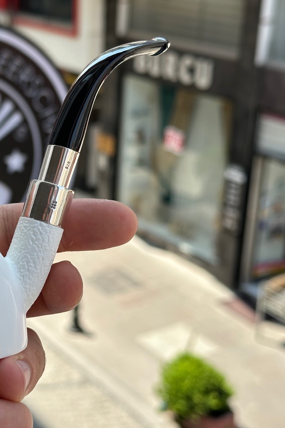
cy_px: 214
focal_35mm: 67
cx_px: 30
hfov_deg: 19.9
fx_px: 796
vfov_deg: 30.1
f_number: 1.78
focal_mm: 6.86
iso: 64
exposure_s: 1/1323
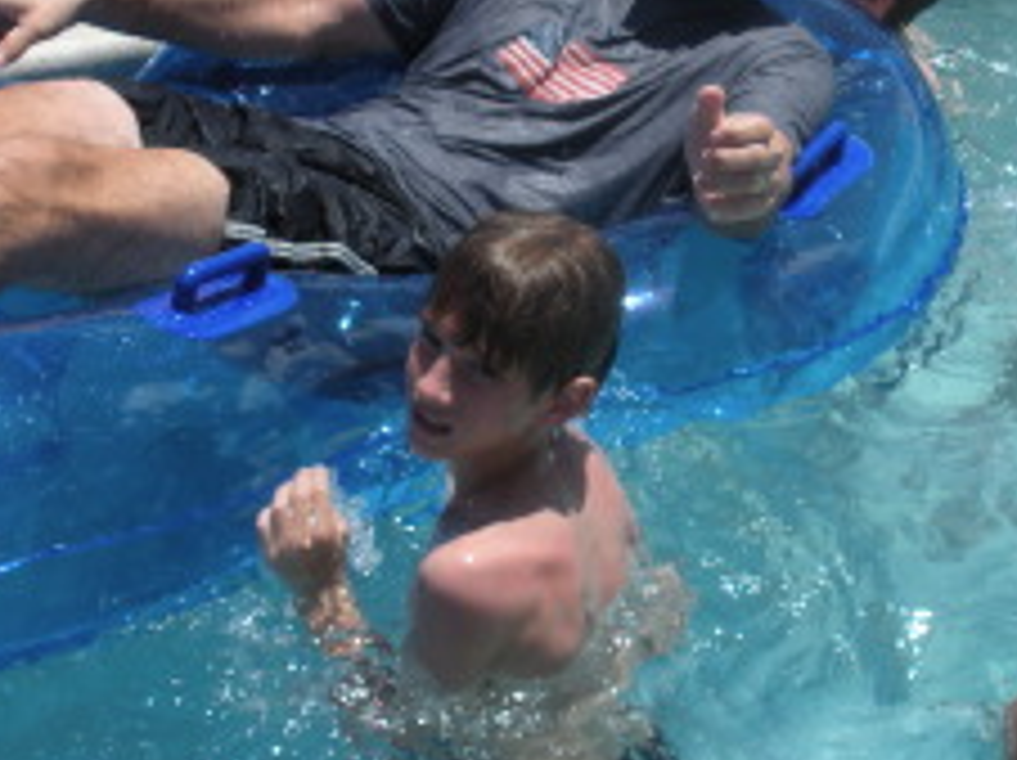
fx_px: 3082
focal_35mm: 105
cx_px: 778
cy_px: 252
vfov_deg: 14.0
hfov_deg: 18.6
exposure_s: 1/689
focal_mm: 9.1
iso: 64
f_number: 4.4
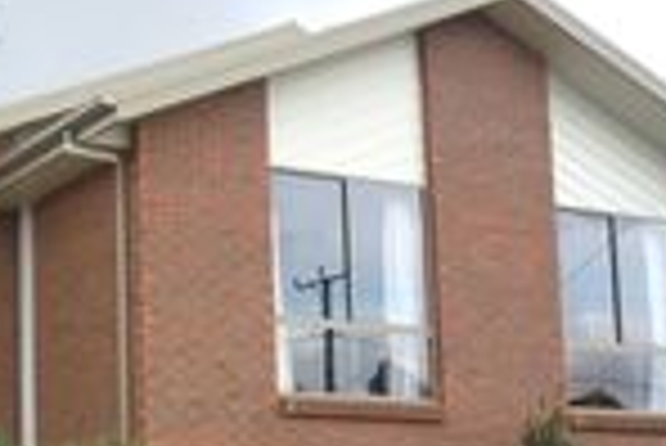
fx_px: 1407
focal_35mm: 76
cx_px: -14
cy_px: 394
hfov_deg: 25.2
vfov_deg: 17.7
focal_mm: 16
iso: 100
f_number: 5.6
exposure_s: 1/80
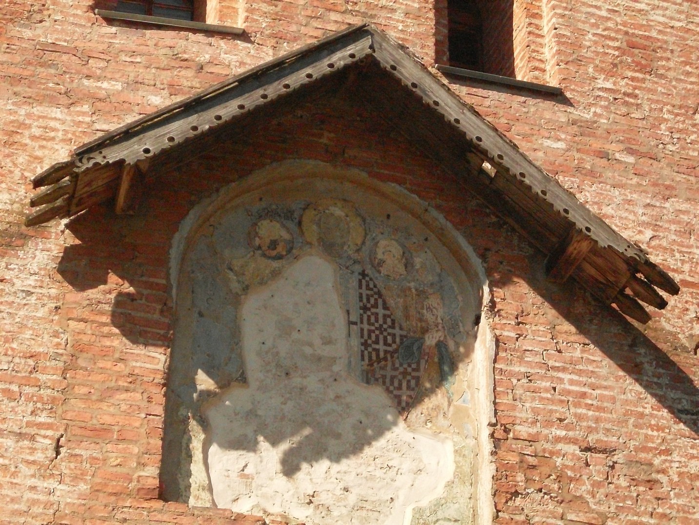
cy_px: 262
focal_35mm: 103
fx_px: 2080
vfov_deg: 14.4
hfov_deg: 19.1
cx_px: 350
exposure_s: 1/1500
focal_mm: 17.1
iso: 400
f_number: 4.8
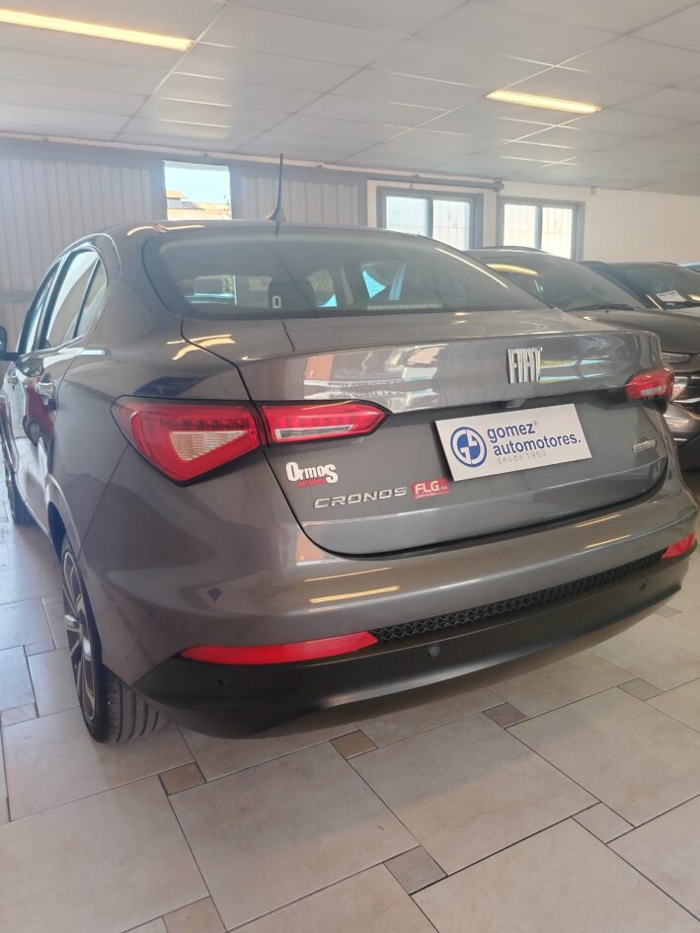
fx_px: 701
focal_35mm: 26
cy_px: 452
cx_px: 348
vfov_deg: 67.3
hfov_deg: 53.1
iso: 278
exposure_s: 1/50
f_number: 1.75
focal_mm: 5.25
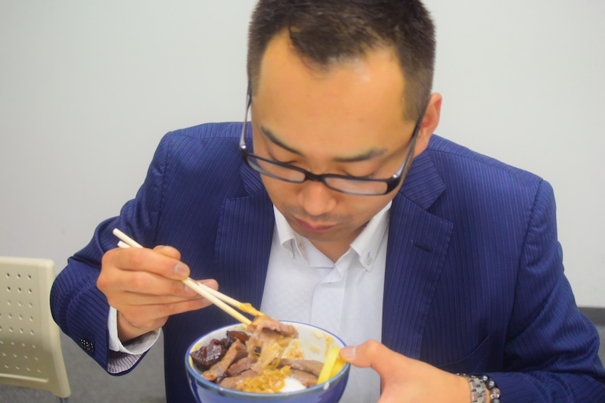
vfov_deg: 27.5
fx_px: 823
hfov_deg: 40.4
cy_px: 202
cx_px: 302
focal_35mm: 49
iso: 400
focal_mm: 18.5
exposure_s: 1/250
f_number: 1.8
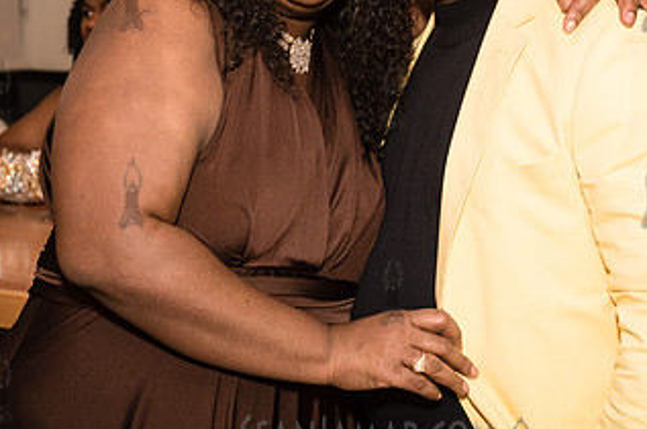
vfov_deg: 19.3
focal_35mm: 70
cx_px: 377
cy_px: 147
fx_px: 1256
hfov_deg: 28.9
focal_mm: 34
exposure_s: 1/320
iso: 1250
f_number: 3.5
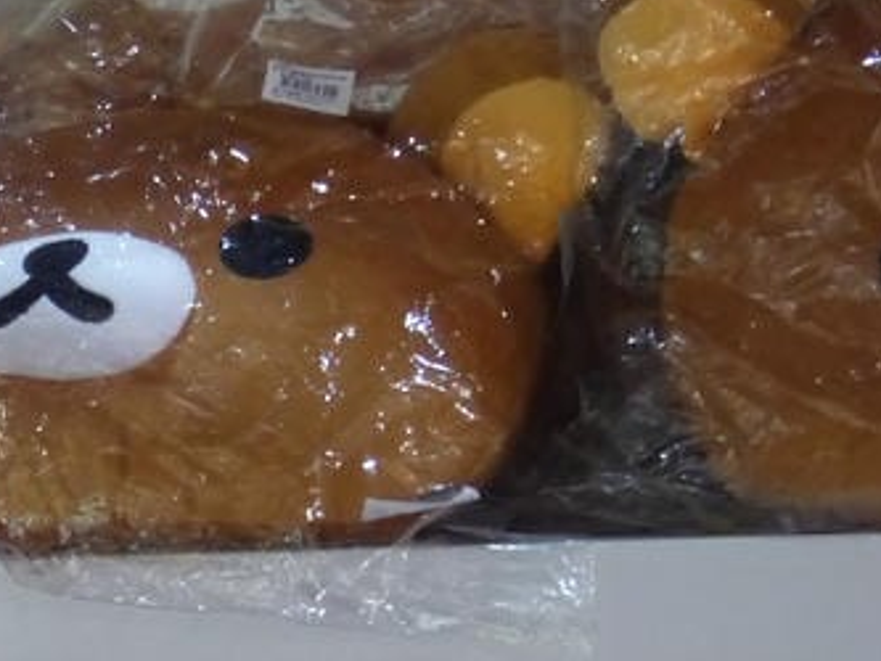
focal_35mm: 101
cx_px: -352
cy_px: 947
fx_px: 2571
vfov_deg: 13.9
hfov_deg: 17.8
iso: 1000
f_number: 3.5
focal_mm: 14
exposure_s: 1/60
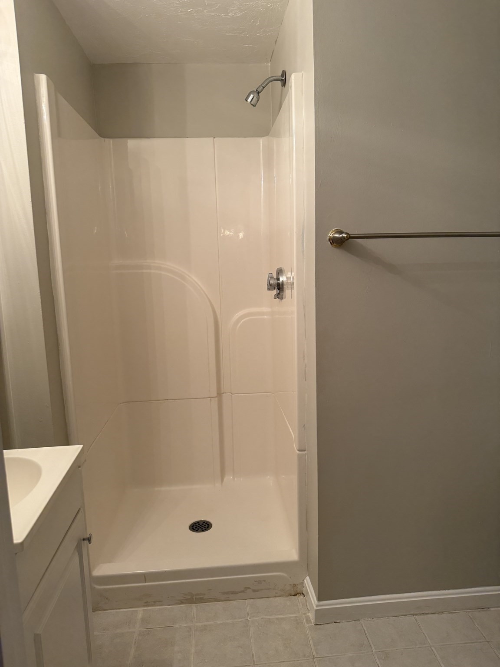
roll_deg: +1.8
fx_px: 462
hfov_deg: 56.8
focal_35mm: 24
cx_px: 250
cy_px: 334
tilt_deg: -8.3
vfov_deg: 71.6
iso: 160
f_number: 1.78
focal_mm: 6.76
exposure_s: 1/120
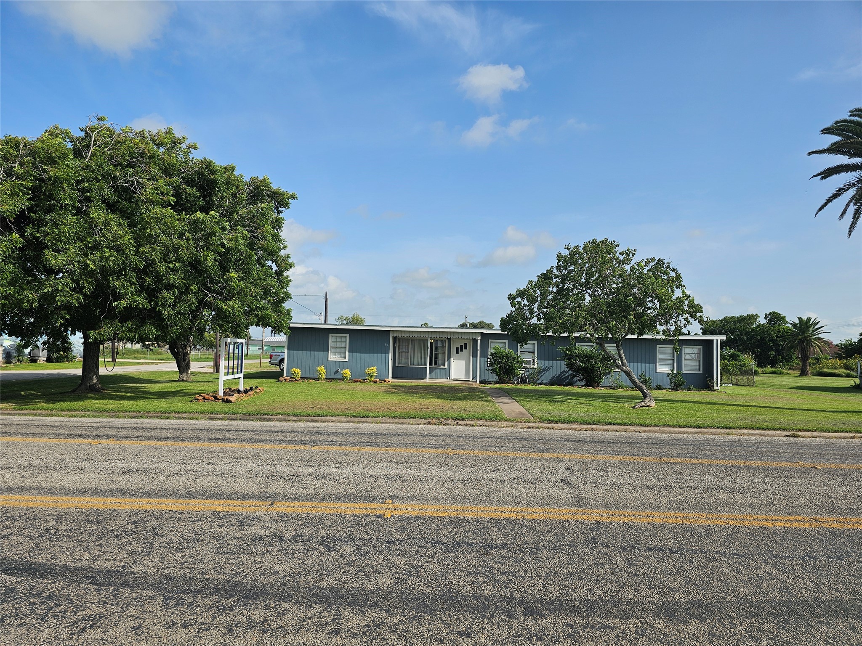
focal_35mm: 23
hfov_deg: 73.9
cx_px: 431
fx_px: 573
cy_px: 323
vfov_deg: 58.9
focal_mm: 6.3
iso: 10
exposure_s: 1/854
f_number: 1.7
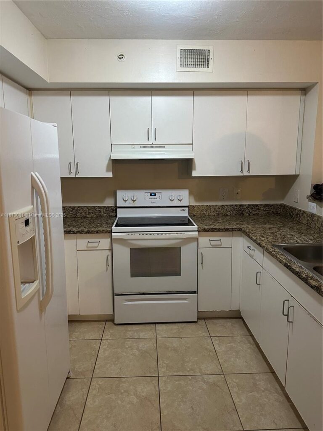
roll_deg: -0.4
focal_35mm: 24
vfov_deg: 71.6
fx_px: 299
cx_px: 162
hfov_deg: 56.8
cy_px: 216
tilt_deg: -10.2
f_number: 1.78
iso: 400
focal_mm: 6.86
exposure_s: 1/60
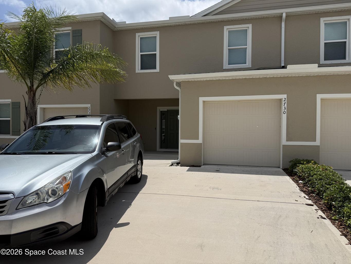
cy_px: 132
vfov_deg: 56.8
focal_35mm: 24
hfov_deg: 71.6
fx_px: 243
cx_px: 176
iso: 80
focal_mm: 6.76
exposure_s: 1/10309
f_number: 1.78
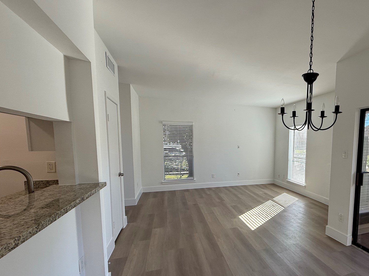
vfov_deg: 68.2
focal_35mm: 19
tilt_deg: -4.9
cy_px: 163
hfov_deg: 81.6
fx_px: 203
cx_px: 248
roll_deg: +0.0
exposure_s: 1/120
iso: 64
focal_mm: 2.22
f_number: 2.2
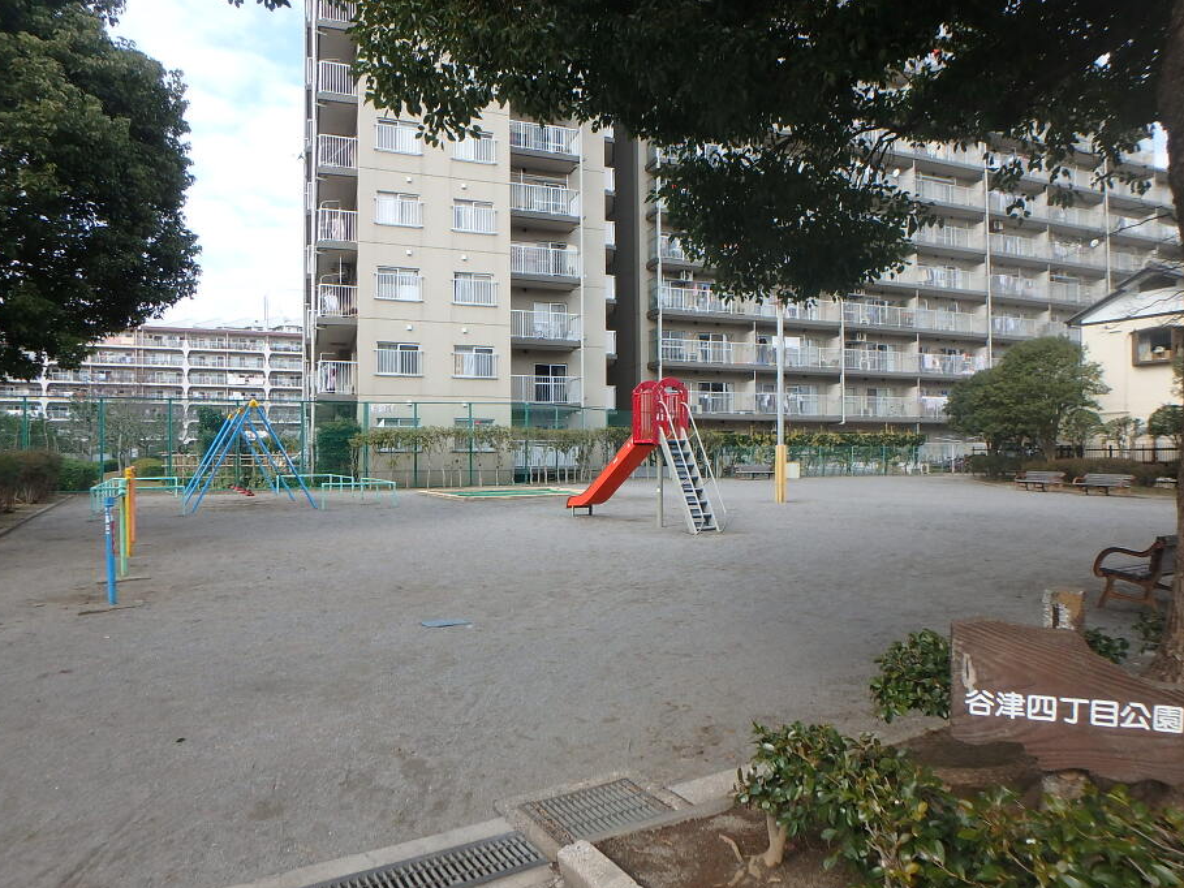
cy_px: 462
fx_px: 753
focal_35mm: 22
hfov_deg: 76.4
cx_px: 604
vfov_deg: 61.1
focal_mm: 3.7
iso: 125
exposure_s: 1/500
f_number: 3.5
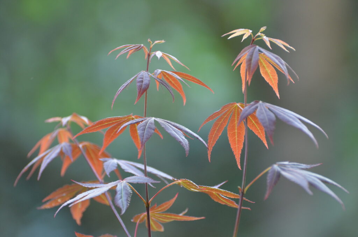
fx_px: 2530
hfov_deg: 8.1
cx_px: 179
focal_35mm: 255
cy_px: 118
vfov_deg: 5.4
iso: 900
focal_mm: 170
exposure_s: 1/125
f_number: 5
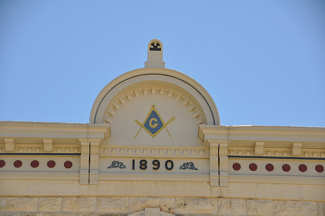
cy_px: 108
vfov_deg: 11.1
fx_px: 1109
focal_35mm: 123
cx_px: 162
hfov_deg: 16.7
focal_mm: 82
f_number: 5.6
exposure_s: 1/500
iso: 280
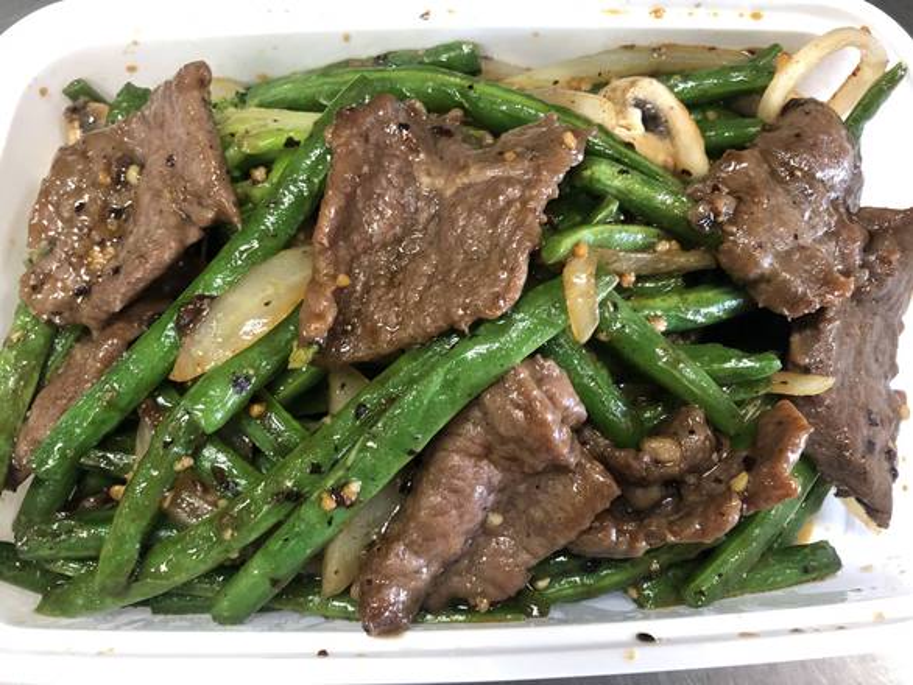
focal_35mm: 28
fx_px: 739
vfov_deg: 49.8
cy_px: 342
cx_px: 456
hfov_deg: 63.4
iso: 100
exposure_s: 1/11
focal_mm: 3.99
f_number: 1.8
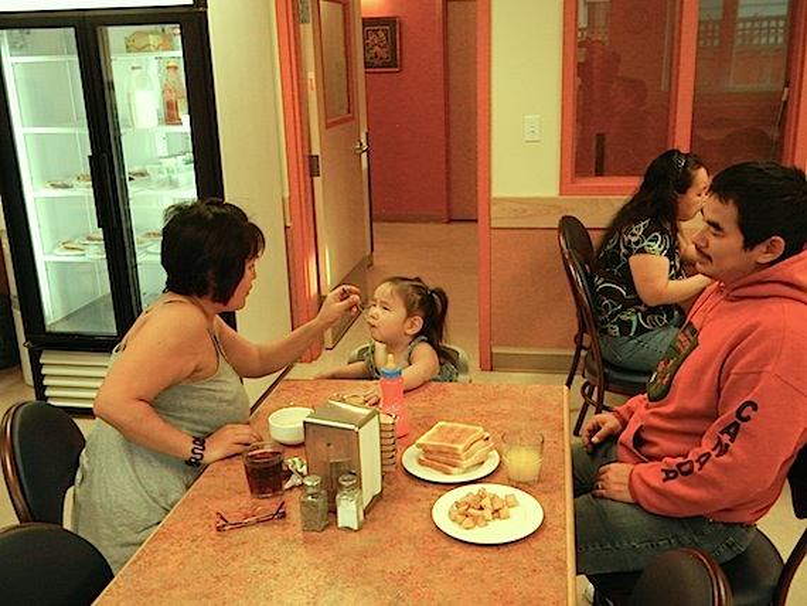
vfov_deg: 41.8
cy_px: 303
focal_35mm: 34
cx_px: 404
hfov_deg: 53.9
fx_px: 793
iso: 800
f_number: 3.6
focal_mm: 6.2
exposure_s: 1/106
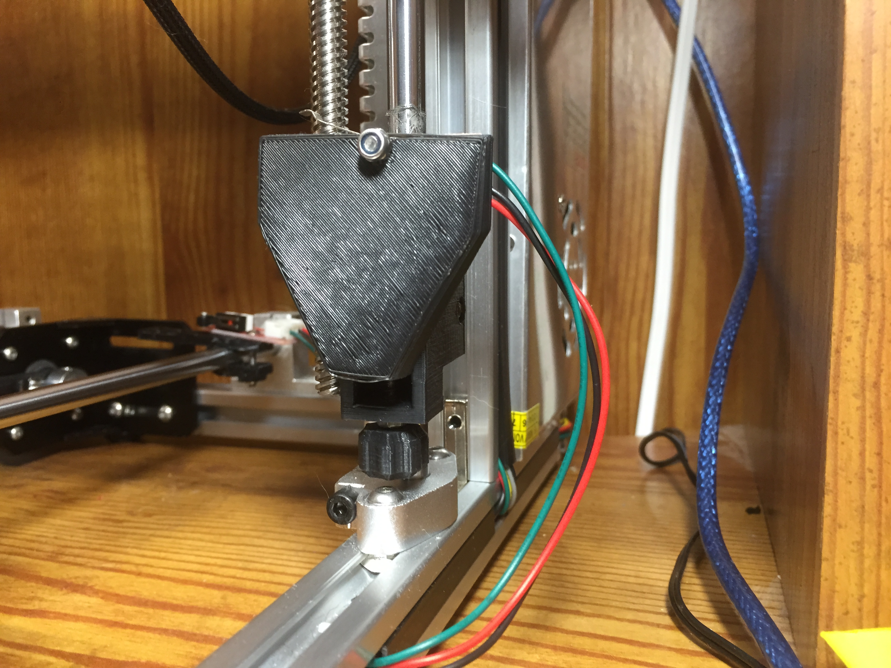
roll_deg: +0.5
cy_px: 334
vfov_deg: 48.2
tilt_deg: -5.9
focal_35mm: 29
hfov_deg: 61.7
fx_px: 746
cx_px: 446
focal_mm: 4.15
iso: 125
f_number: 2.2
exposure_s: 1/30
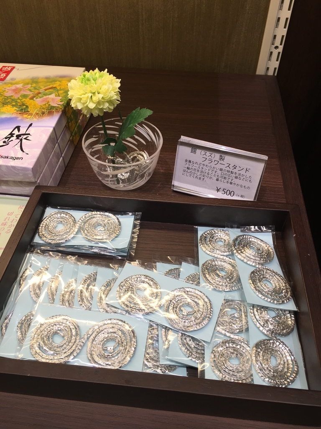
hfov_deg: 48.2
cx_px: 160
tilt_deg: -46.0
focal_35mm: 29
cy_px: 214
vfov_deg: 61.7
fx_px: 359
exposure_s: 1/50
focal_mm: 4.15
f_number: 2.2
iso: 25
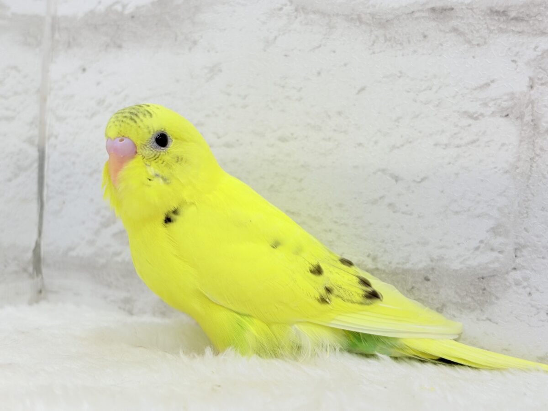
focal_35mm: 52
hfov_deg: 36.8
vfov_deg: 28.0
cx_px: 274
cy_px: 206
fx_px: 823
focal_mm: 5.96
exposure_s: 1/100
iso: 50
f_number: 1.6
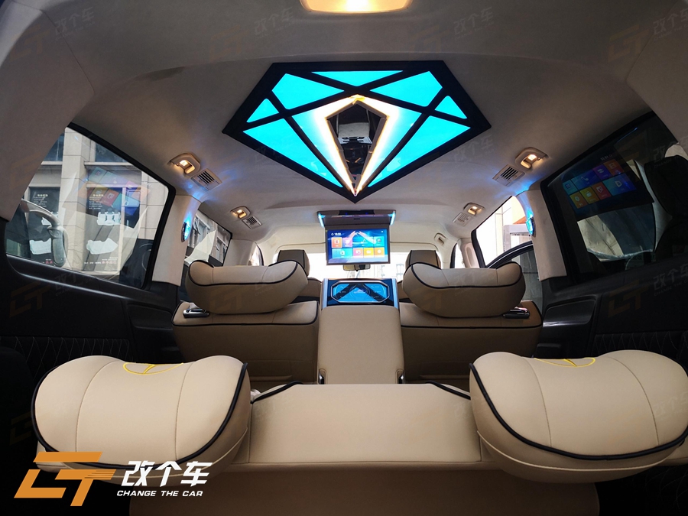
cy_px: 258
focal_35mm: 27
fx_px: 537
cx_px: 344
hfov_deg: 65.3
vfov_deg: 51.4
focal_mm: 3.95
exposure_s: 1/50
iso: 100
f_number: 1.6
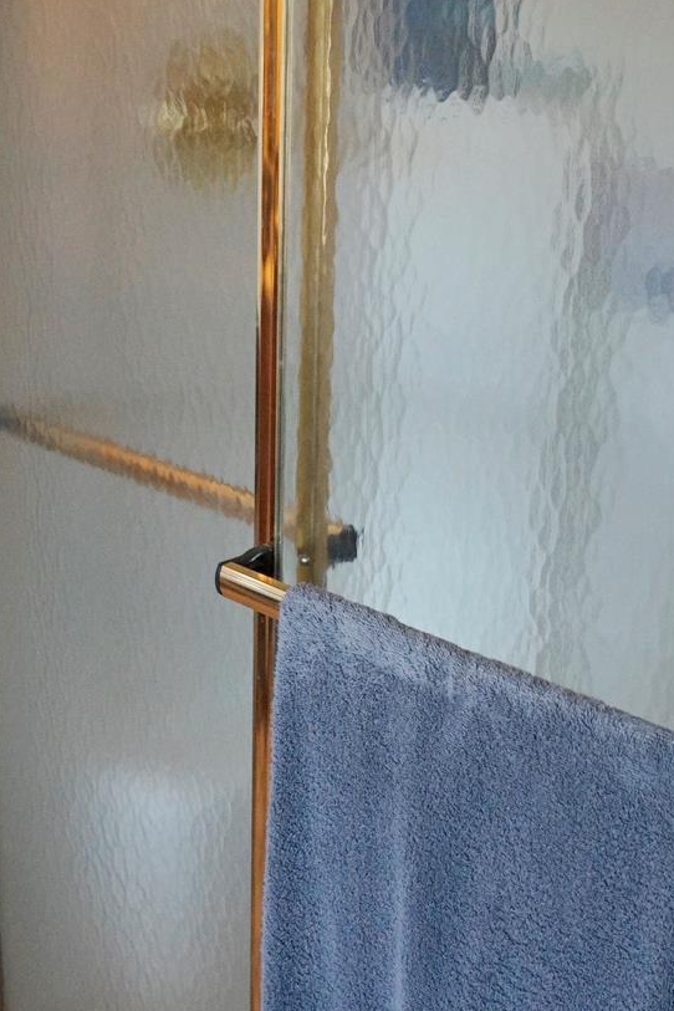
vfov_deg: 38.8
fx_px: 1432
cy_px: 563
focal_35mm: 51
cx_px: 363
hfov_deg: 26.5
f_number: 4
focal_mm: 18
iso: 1600
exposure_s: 1/160
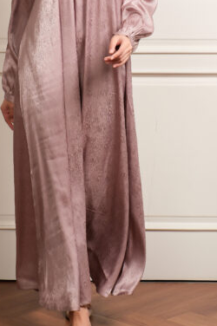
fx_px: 1150
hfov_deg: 10.8
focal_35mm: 127
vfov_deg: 15.9
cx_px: 95
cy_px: 6
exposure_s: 1/200
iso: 250
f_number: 7.1
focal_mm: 35
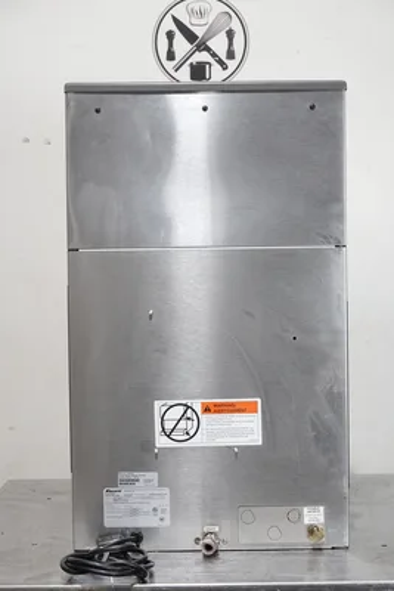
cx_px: 197
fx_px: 984
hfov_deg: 22.6
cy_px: 296
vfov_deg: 33.4
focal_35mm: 60
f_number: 4
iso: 1250
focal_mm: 22
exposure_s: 1/60
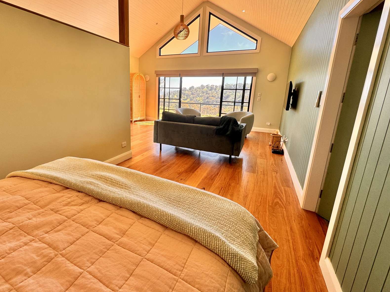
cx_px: 166
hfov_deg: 90.4
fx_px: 192
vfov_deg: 74.6
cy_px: 134
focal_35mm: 17
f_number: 2.2
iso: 40
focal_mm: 2.22
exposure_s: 1/128
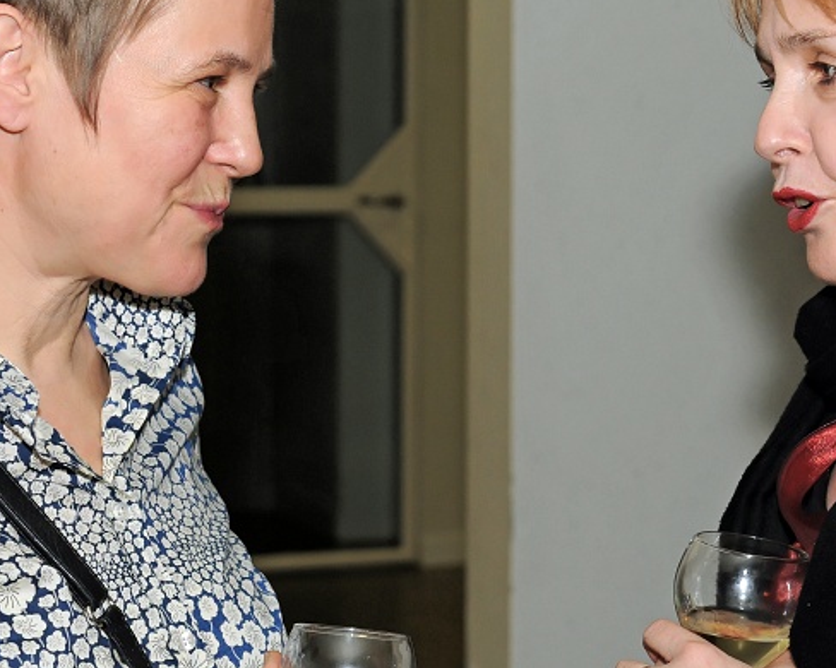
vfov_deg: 10.2
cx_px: 513
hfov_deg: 12.8
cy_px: 253
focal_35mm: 151
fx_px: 3735
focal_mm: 58
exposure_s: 1/60
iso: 400
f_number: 5.6
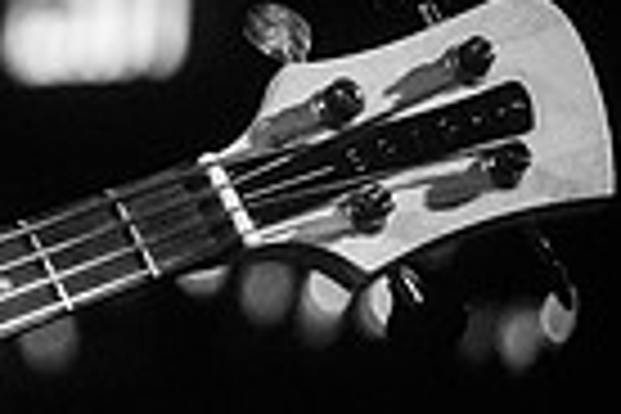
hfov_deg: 3.6
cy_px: -74
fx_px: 9797
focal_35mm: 568
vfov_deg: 2.4
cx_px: -572
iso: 2500
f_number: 3.2
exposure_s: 1/200
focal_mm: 135
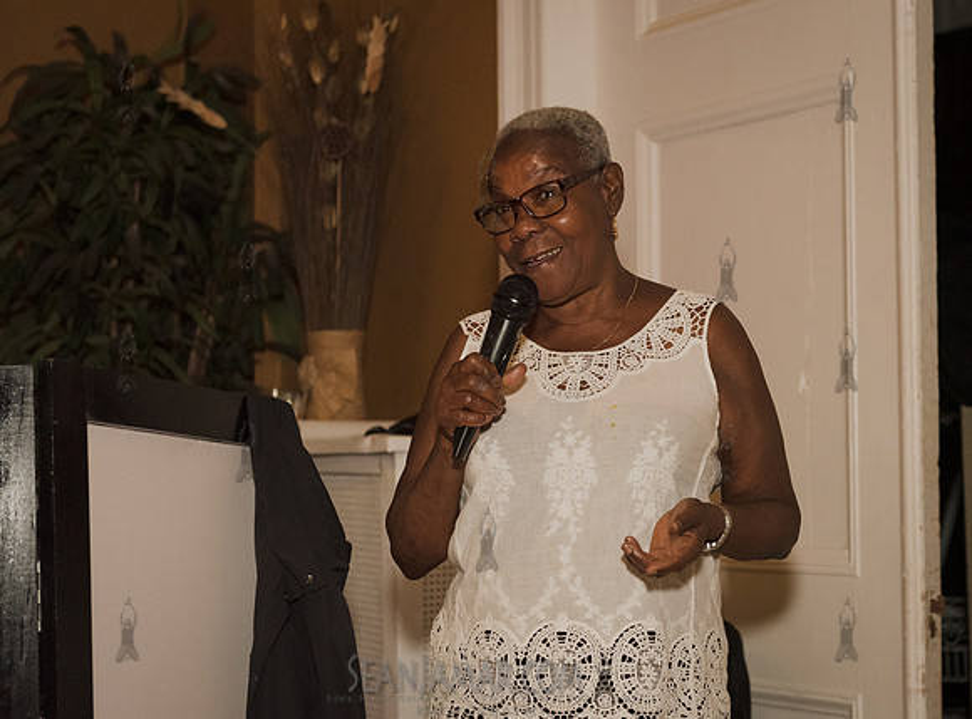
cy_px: 379
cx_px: 606
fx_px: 1941
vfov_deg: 21.0
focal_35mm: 69
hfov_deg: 28.0
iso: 2000
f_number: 3.5
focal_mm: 55
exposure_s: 1/250
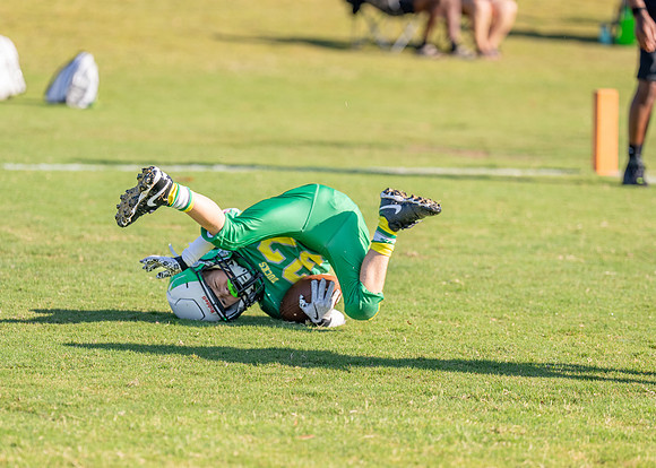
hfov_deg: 9.5
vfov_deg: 6.8
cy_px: 274
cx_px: 322
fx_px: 3964
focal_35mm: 213
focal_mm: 150
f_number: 2.8
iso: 250
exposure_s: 1/2500
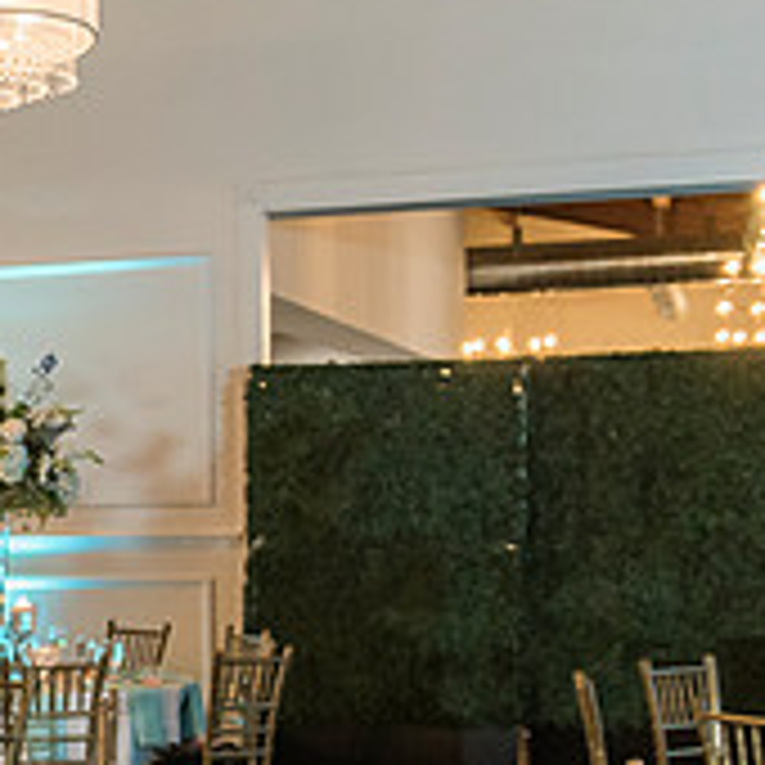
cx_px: -456
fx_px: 2400
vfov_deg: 17.8
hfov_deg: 16.2
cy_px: 724
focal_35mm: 96
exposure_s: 1/60
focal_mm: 32
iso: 2000
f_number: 4
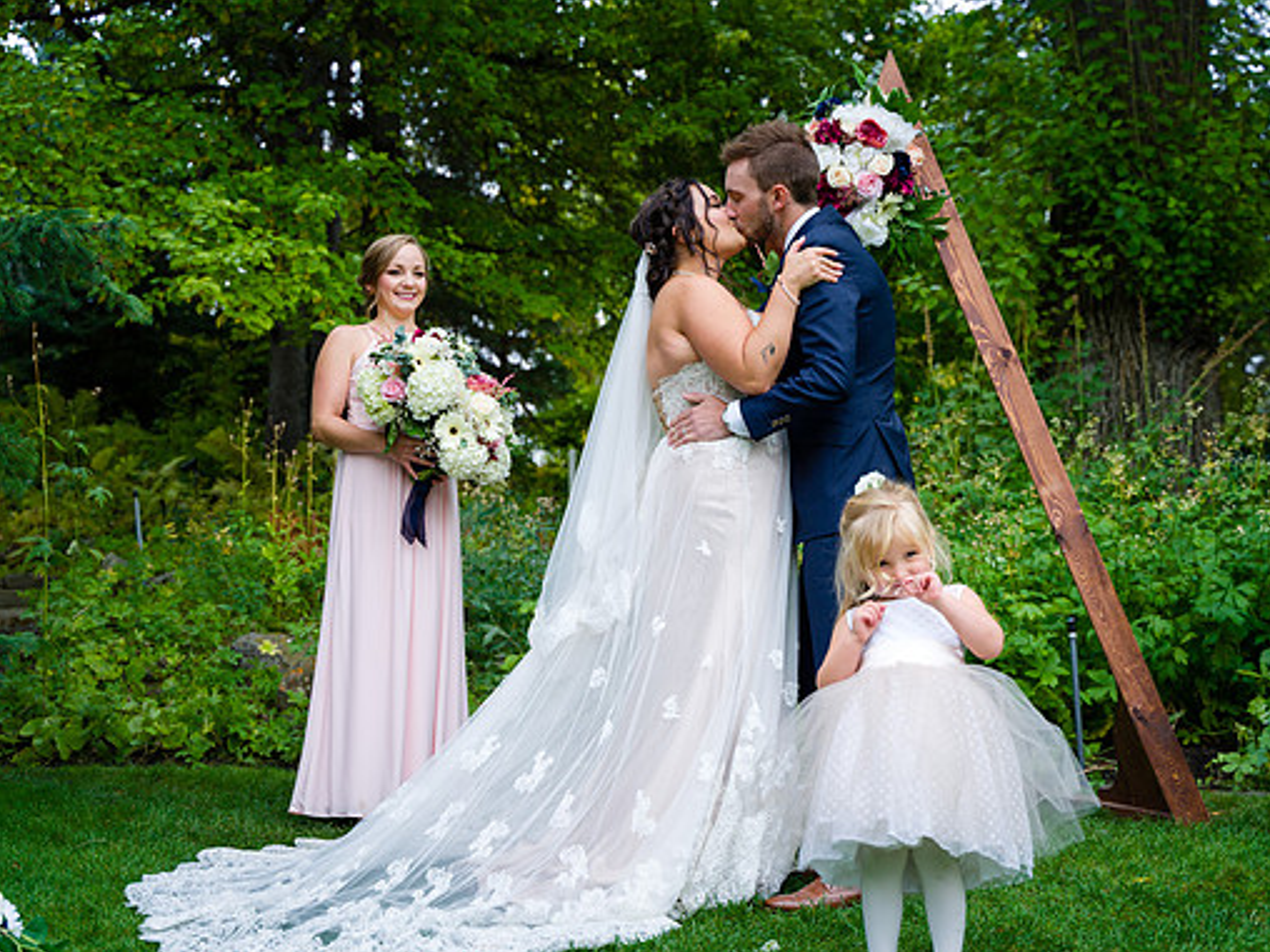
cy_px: 474
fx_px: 2055
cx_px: 718
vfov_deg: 26.1
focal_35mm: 56
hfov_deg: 34.3
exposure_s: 1/125
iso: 200
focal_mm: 51
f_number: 3.5
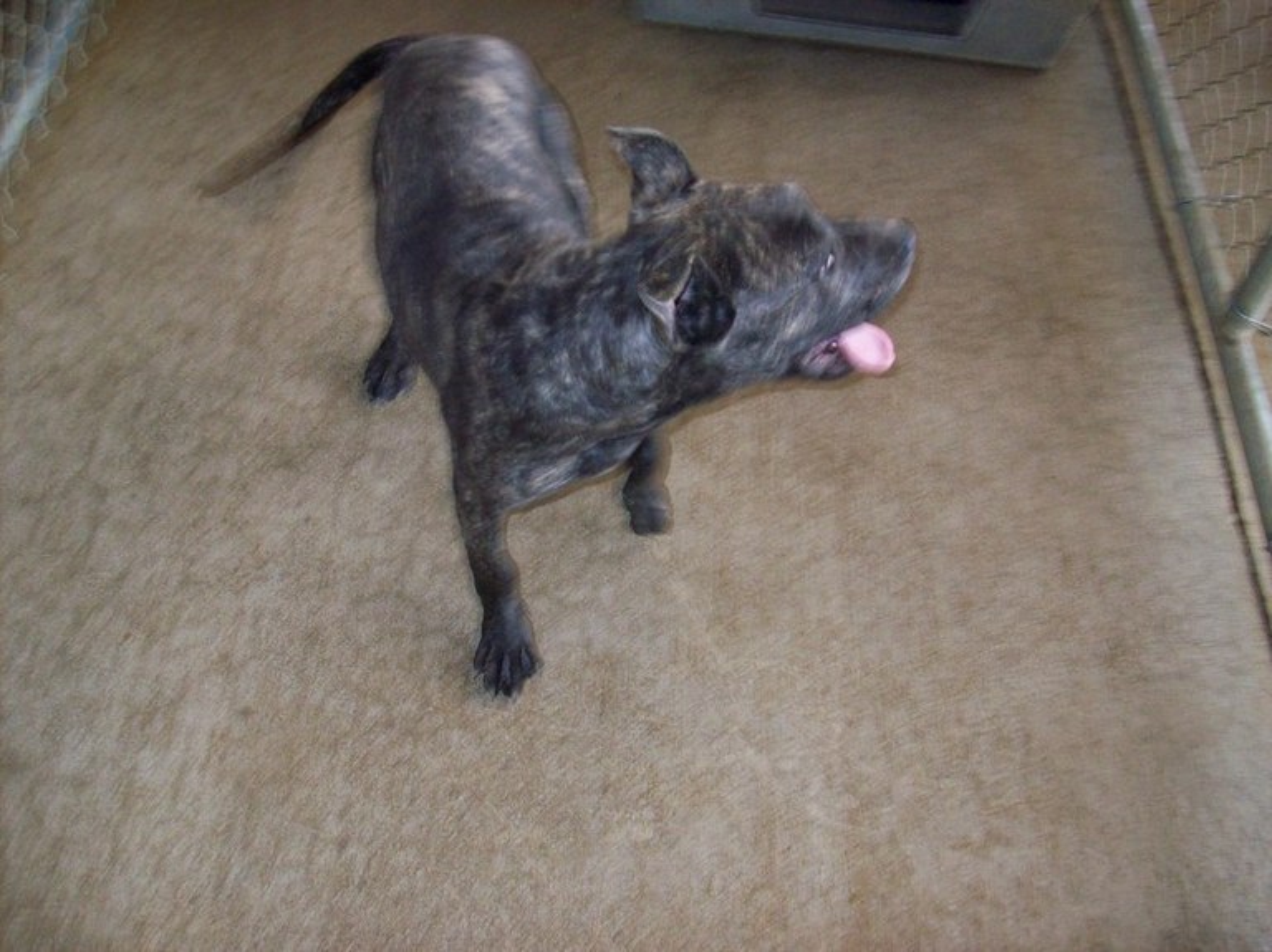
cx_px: 636
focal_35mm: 36
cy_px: 476
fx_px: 1322
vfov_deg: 39.6
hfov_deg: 51.4
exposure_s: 1/64
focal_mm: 6
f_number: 2.7
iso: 200
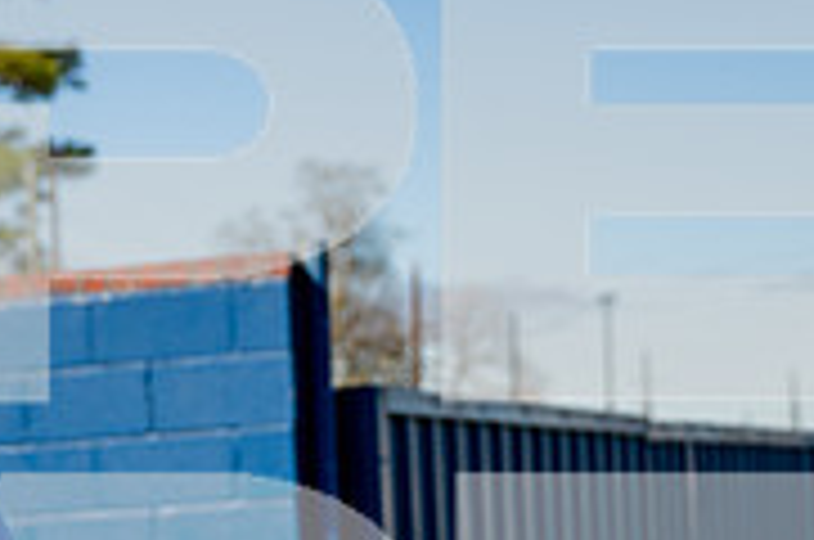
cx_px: -171
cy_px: 713
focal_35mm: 151
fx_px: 3408
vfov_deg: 8.9
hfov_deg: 13.2
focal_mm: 47
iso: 100
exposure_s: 1/2000
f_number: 4
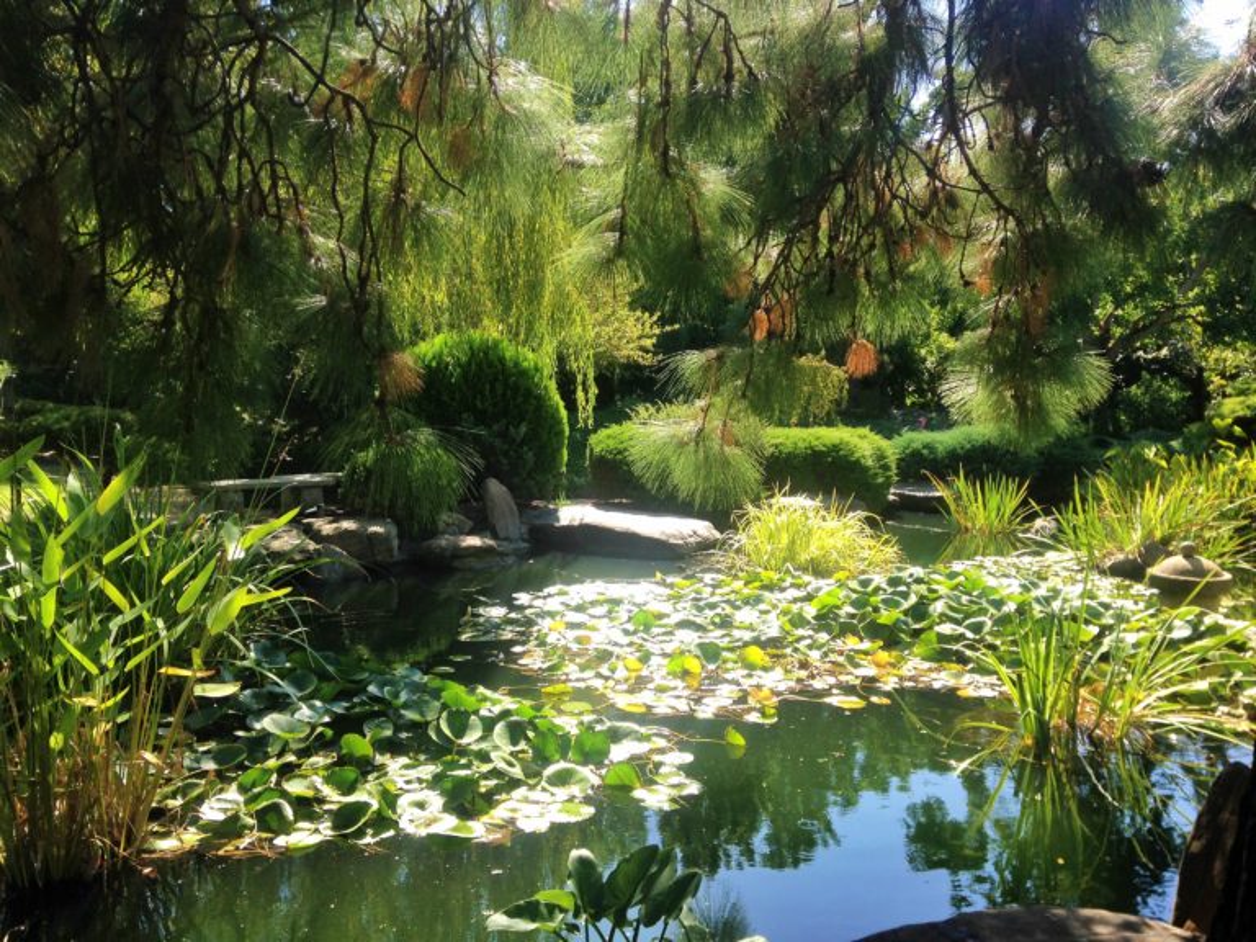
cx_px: 628
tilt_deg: -4.5
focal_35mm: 33
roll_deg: +1.0
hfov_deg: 55.4
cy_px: 471
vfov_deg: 42.9
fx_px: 1197
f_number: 2.4
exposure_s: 1/396
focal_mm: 4.12
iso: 50
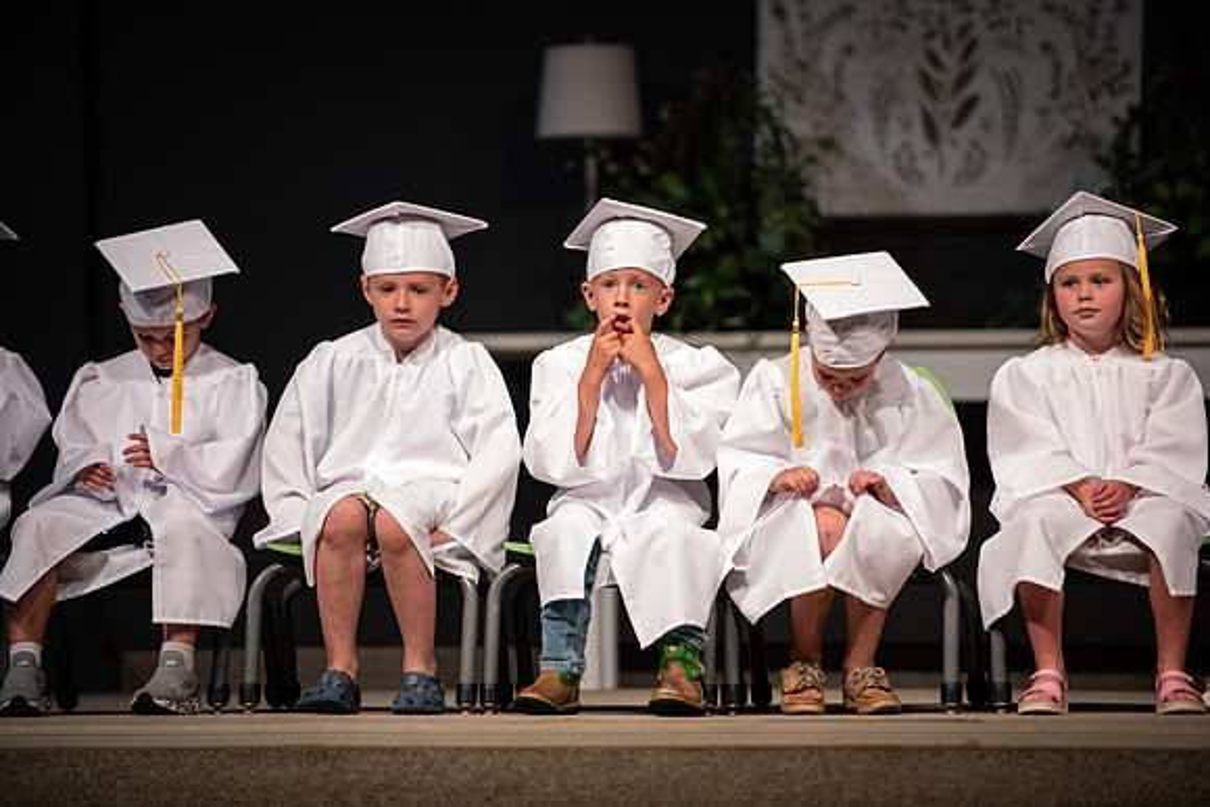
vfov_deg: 6.9
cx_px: 605
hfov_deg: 10.3
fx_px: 6723
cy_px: 404
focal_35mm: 200
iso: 800
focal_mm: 200
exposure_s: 1/250
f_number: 2.8
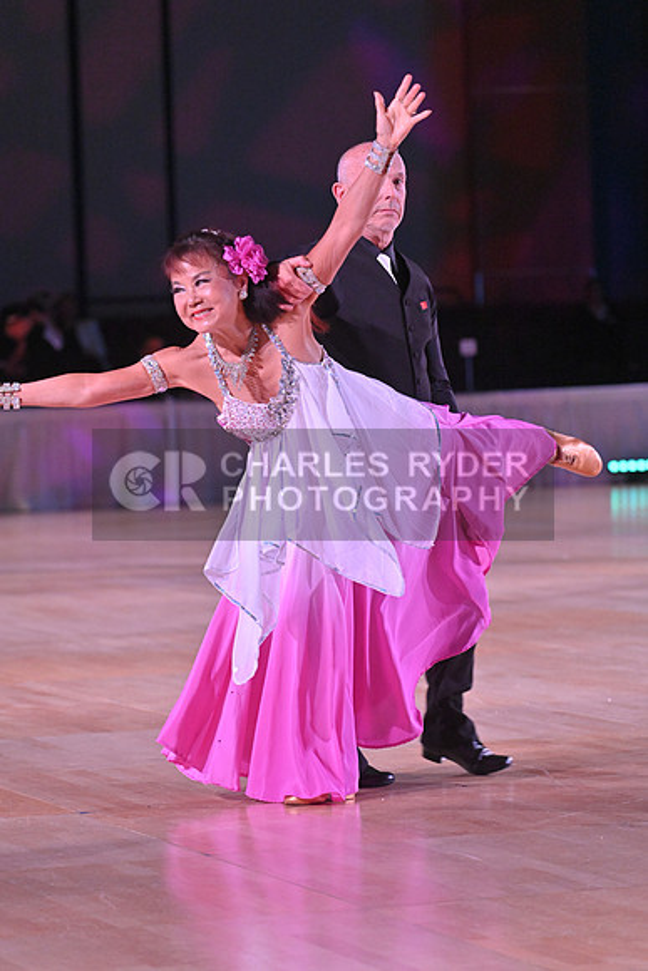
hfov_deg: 9.5
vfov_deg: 14.2
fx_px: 3912
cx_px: 324
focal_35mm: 145
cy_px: 486
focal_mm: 145
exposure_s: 1/400
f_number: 5
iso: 4000
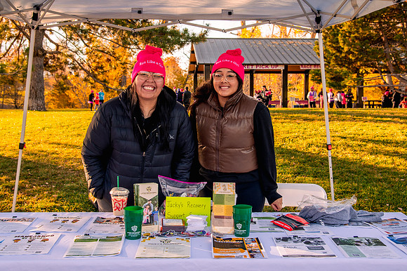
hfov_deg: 41.9
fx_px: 532
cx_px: 214
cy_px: 114
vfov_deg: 28.5
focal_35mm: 47
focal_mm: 38
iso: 800
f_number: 6.3
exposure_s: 1/320
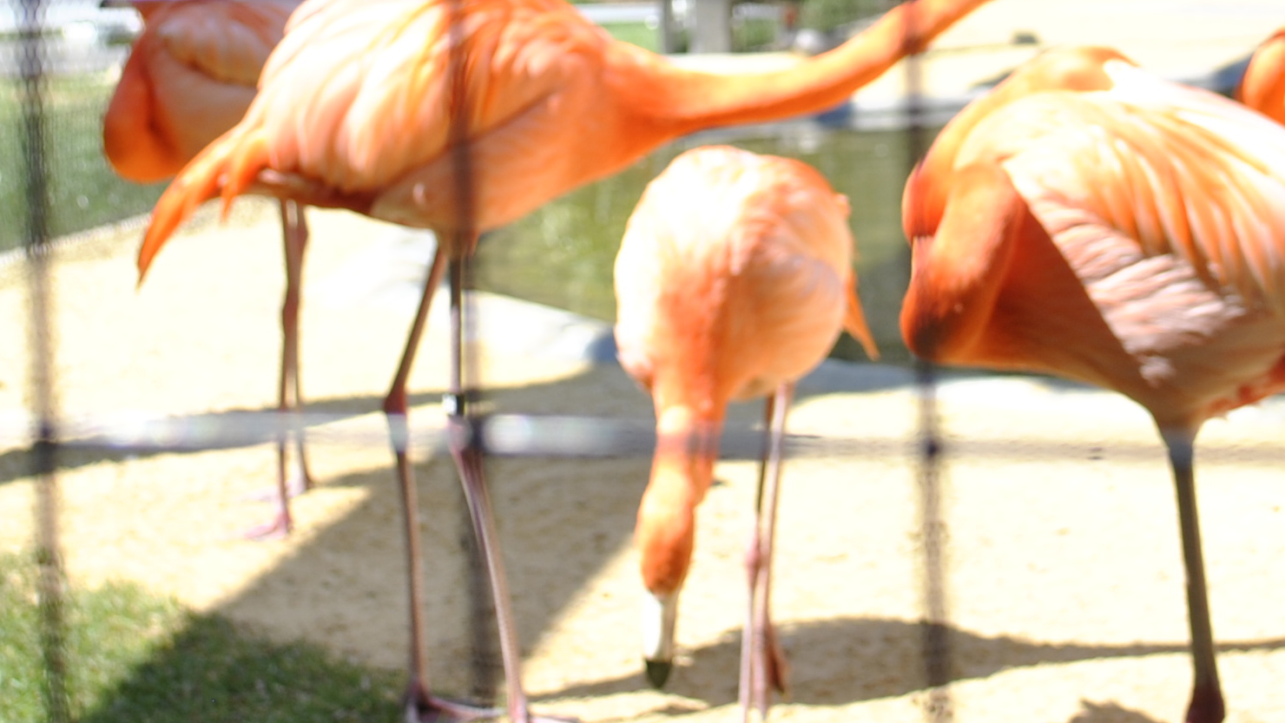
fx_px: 3646
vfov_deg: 11.1
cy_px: -193
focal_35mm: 107
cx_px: 823
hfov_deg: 19.9
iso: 100
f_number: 4.2
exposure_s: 1/250
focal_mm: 26
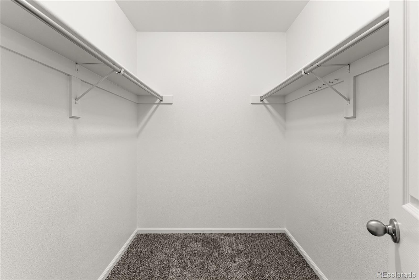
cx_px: 210
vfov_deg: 70.5
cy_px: 140
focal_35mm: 17
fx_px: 198
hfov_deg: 93.3
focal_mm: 17
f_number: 7.1
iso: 100
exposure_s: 1/1.67
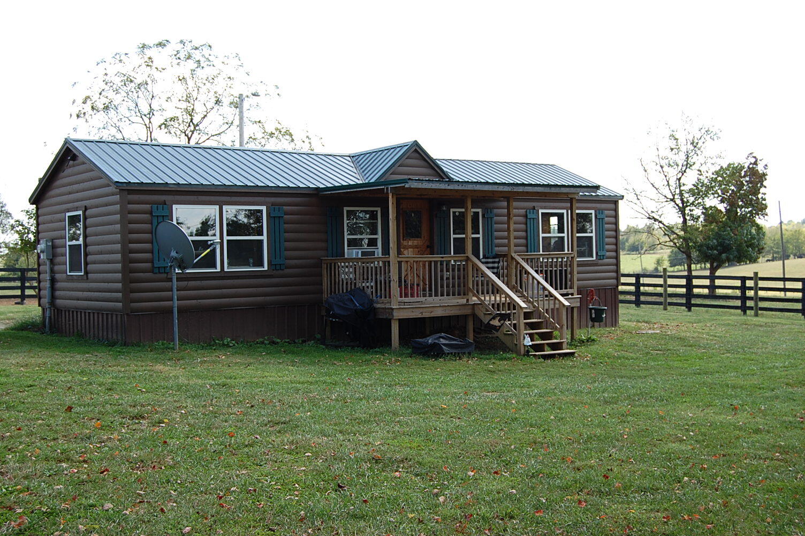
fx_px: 1005
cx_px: 402
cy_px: 268
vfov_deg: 29.8
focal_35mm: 45
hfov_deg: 43.6
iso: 200
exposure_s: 1/160
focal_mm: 30
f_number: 6.3
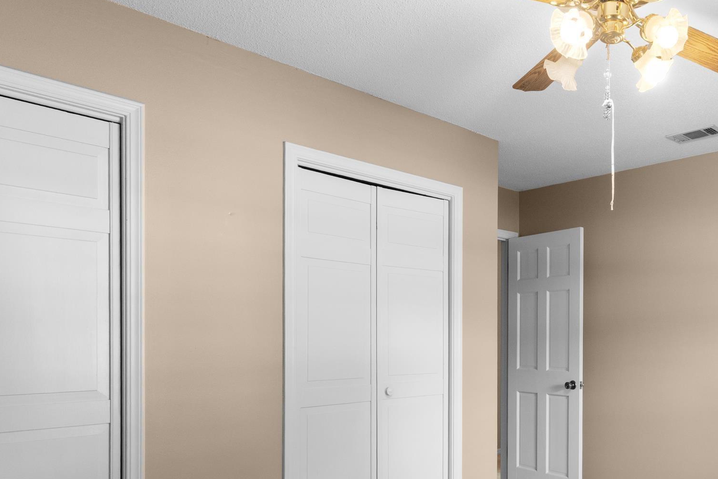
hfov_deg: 58.8
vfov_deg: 43.0
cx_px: 537
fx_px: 598
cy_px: 323
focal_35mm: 30
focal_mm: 10
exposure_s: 1
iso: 320
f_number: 8
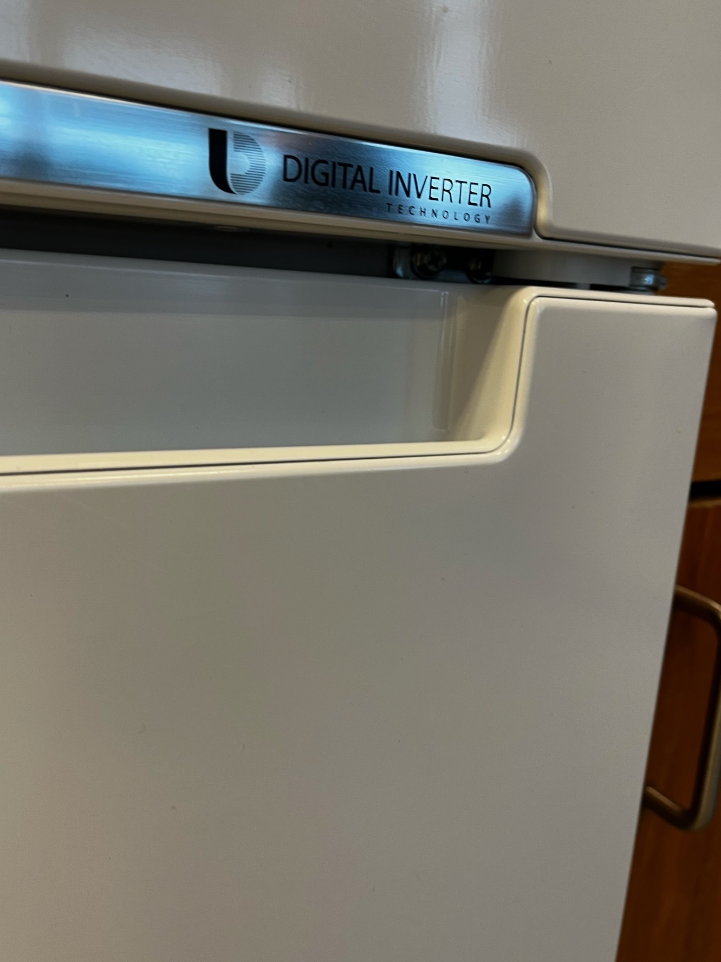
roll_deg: -4.0
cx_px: 346
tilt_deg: -13.3
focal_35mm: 30
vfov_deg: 60.0
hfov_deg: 46.8
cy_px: 495
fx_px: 834
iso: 80
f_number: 1.6
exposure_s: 1/50
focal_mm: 5.1
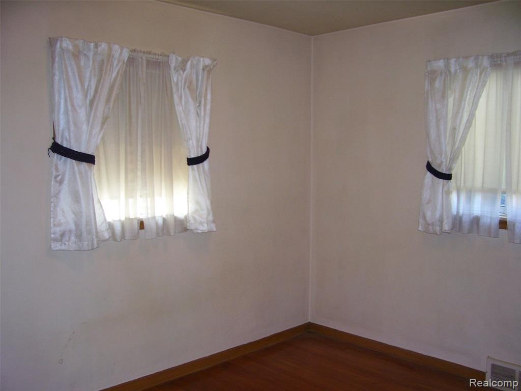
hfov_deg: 54.0
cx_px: 260
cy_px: 196
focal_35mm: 34
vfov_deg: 41.8
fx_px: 512
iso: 125
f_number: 2.7
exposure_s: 1/60
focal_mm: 5.6
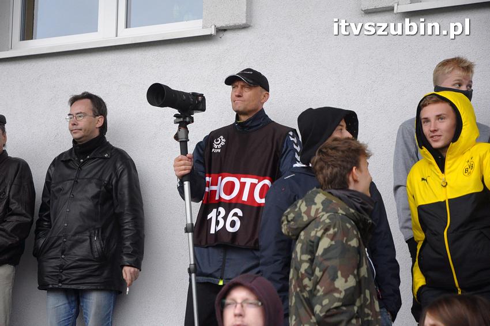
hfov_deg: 19.5
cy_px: 163
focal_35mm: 105
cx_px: 245
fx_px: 1428
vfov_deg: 13.0
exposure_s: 1/125
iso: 1600
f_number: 4.5
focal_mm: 70
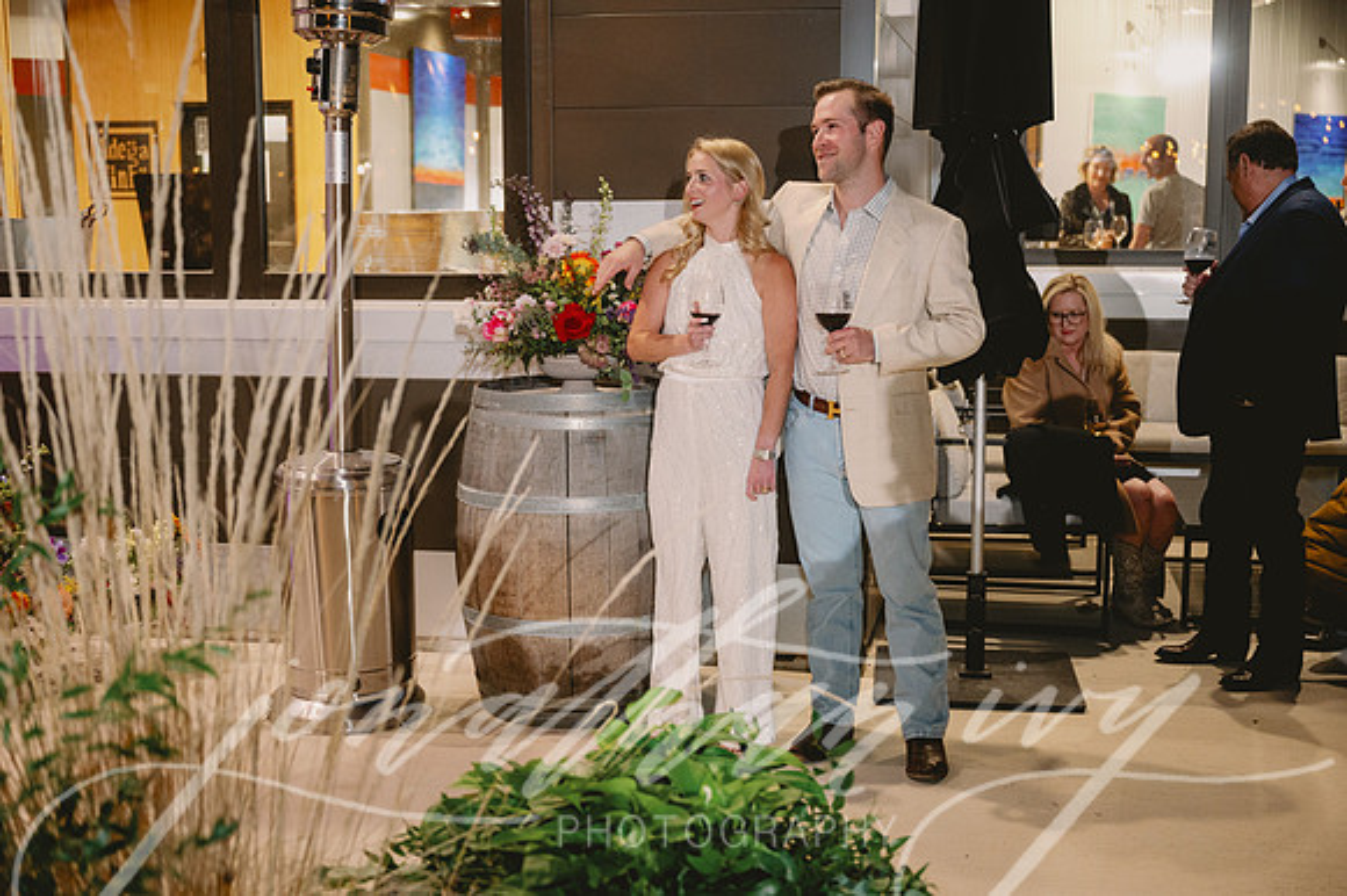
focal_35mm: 46
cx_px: 674
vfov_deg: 29.2
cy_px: 448
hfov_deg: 42.8
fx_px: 1720
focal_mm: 46
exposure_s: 1/100
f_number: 2.8
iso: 2500
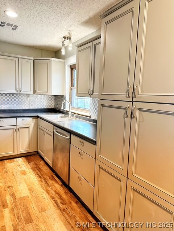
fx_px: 161
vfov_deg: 71.6
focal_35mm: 24
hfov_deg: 56.8
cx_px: 87
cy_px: 116
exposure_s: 1/60
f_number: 1.78
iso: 320
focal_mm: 6.86
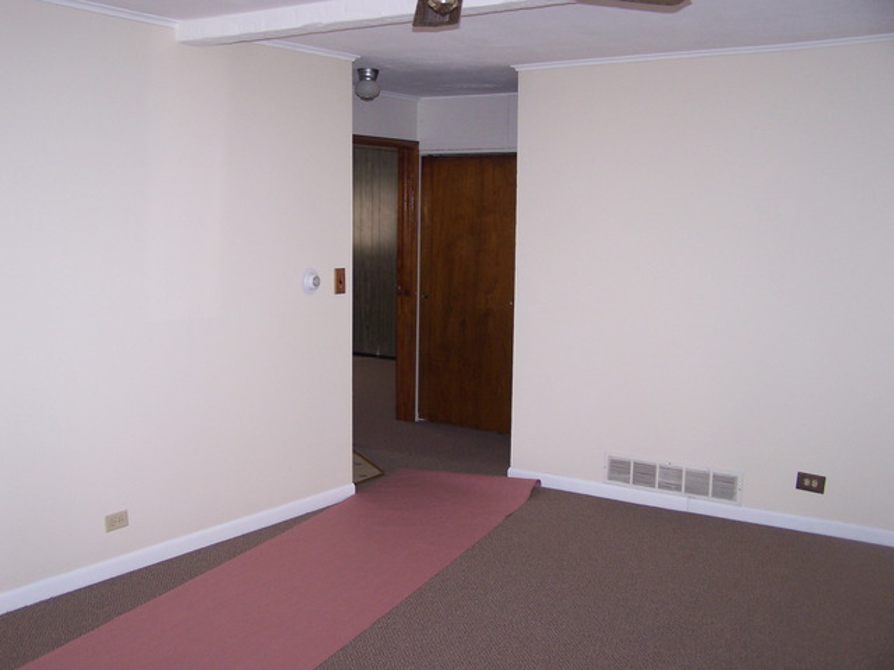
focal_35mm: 38
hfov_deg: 49.0
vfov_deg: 37.7
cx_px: 447
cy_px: 335
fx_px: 981
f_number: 2.8
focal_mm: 6.3
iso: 140
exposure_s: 1/60
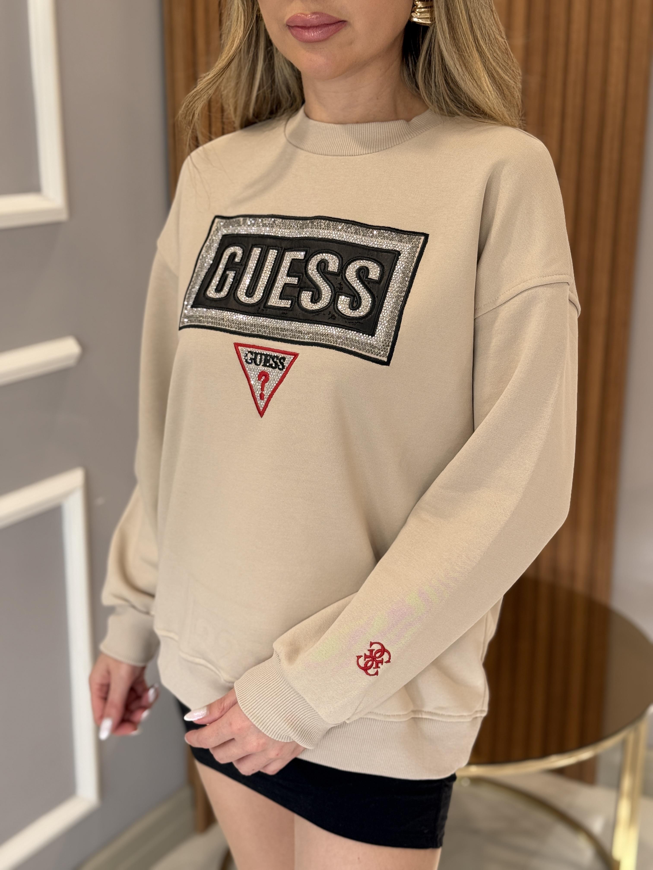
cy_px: 435
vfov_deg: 39.7
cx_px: 326
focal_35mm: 48
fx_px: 1207
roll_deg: +0.0
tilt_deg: -15.3
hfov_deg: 30.3
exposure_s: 1/61
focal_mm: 6.76
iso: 100
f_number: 1.78
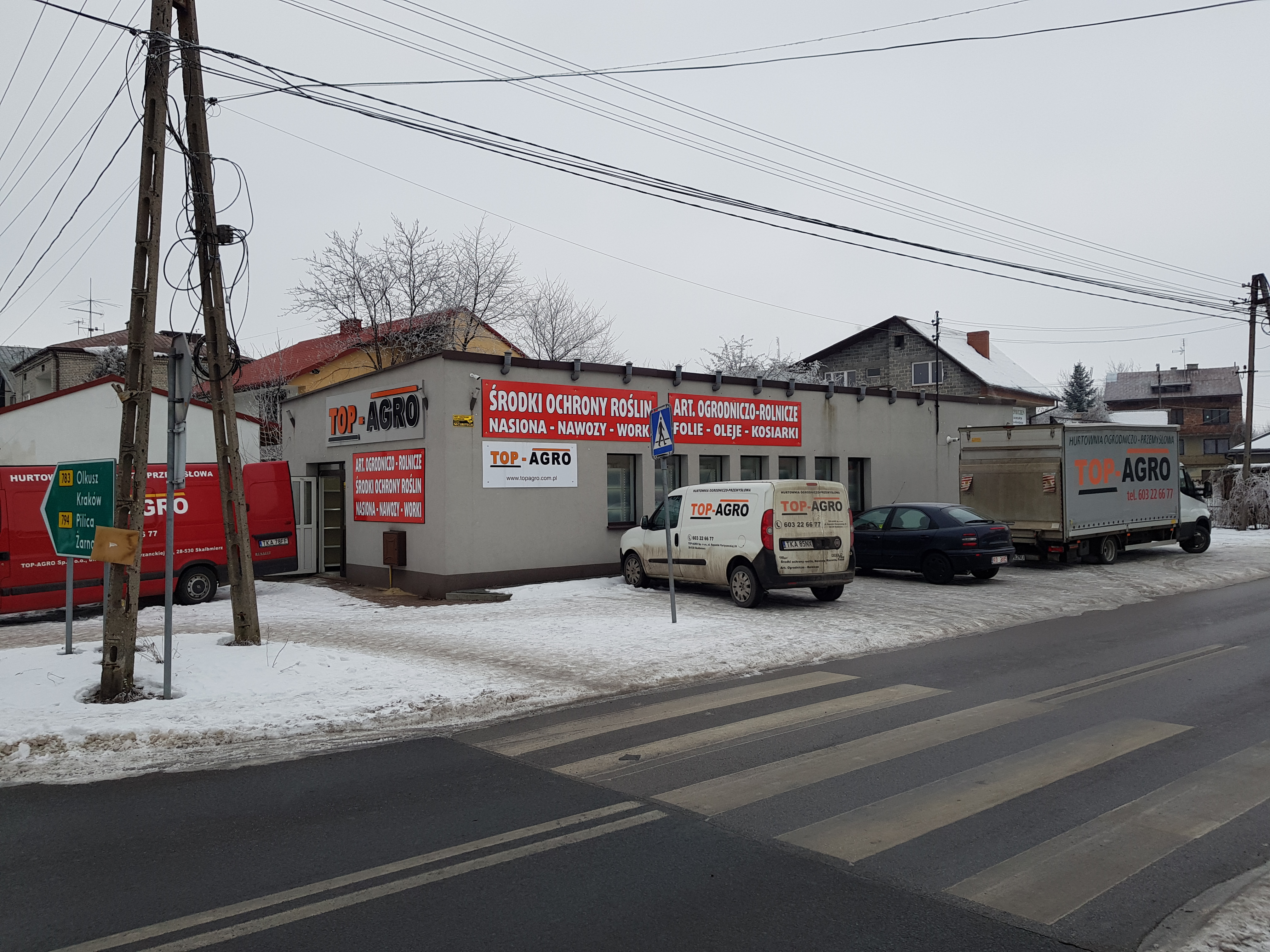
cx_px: 635
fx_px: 954
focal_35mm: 26
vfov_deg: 53.1
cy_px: 476
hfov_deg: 67.3
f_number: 1.7
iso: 40
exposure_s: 1/436
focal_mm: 4.2
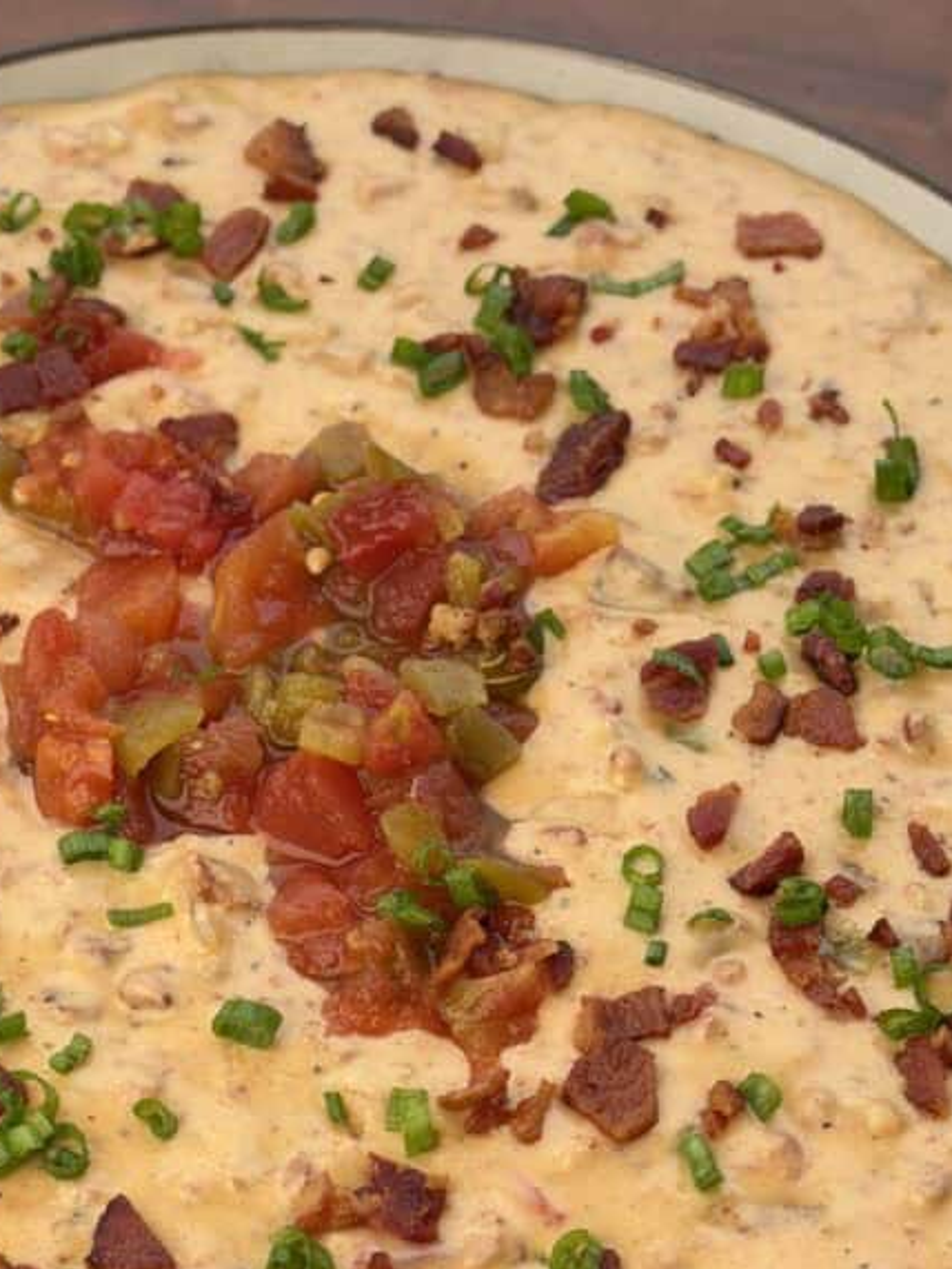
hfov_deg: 17.1
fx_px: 3154
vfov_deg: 22.7
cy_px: 779
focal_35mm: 86
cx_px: 286
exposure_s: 1/447
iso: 64
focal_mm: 6.8
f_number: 1.8
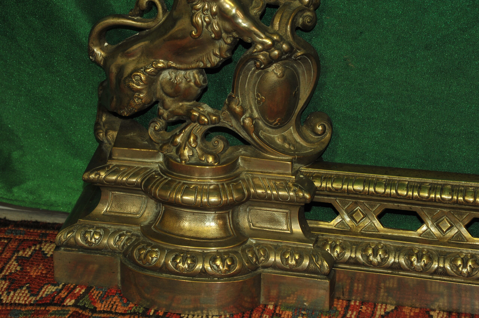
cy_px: 159
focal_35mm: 120
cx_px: 240
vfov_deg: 11.4
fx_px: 1595
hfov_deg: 17.1
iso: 1250
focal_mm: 120
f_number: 10
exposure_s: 1/60
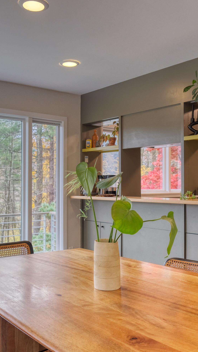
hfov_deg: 31.2
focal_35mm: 38
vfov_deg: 52.8
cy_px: 176
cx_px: 103
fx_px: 355
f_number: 4
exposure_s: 1/9
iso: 800
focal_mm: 16
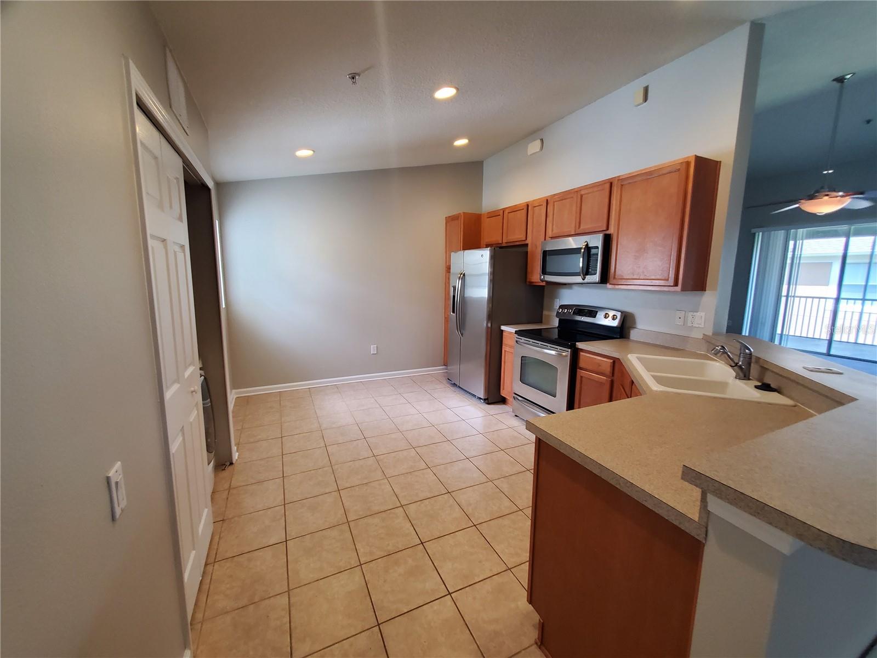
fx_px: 329
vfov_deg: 89.9
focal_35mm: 13
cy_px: 329
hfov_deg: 106.2
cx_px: 438
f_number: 2.2
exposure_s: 1/60
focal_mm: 1.8
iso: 320
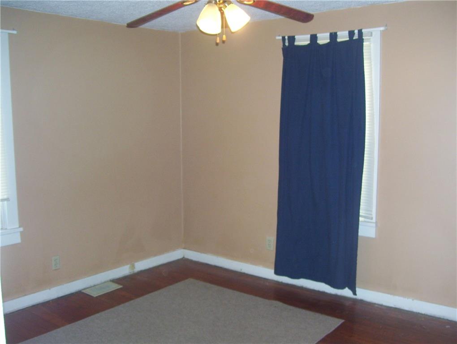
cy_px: 172
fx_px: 476
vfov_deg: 39.7
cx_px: 228
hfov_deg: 51.3
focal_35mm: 36
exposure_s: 1/60
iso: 200
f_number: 2.7
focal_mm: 6
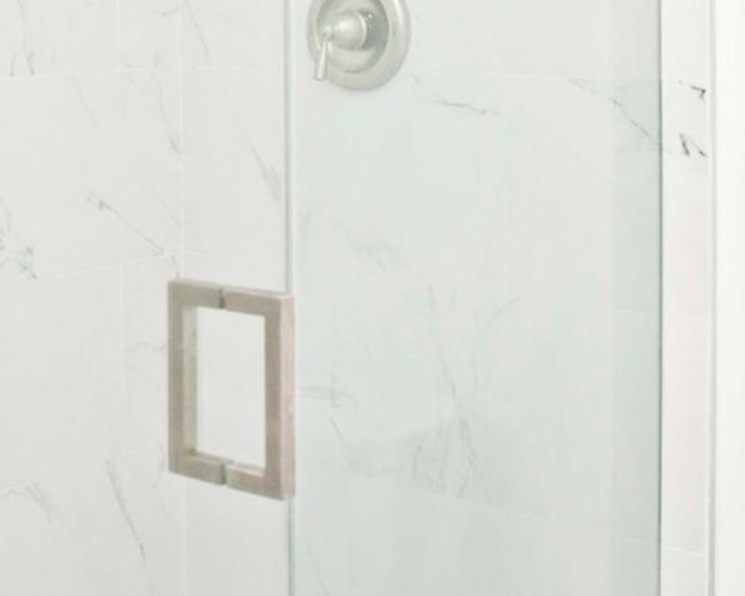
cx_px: 200
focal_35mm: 66
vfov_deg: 22.4
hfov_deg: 28.4
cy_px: 14
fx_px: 1455
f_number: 7.1
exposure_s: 1/200
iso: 800
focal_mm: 24
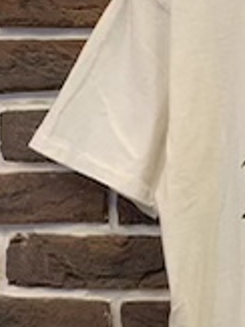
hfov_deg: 15.8
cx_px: 380
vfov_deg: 22.8
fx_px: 803
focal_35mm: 85
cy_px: 253
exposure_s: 1/60
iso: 320
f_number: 1.8
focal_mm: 4.25
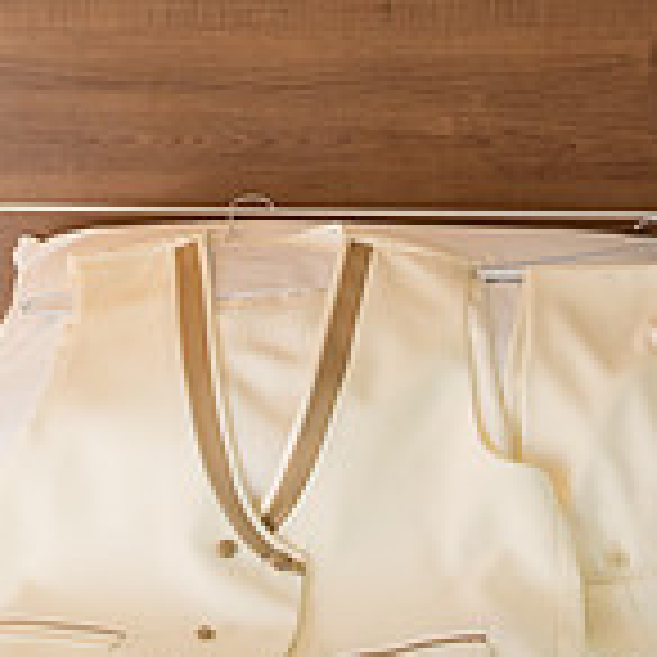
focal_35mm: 100
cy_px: -137
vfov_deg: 16.6
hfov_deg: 17.2
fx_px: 2147
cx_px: 81
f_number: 3.5
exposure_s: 1/250
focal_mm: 27
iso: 500
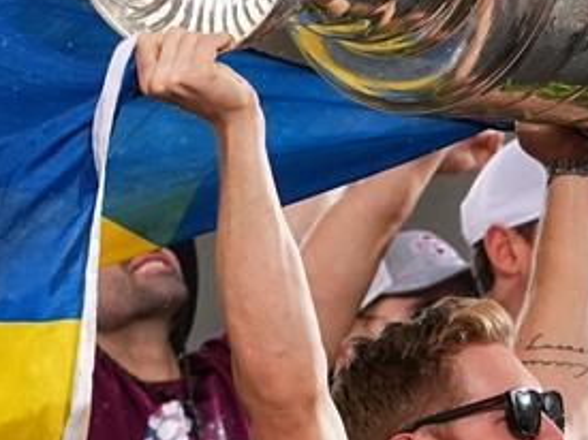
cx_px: 539
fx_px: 23771
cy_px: 456
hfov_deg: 1.4
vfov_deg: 1.1
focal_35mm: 1400
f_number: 5.6
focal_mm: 261
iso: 1600
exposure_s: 1/1600
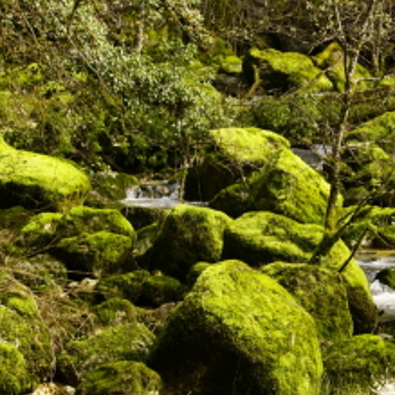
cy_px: 172
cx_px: 337
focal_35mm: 93
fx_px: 1201
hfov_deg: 18.4
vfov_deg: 18.7
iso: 320
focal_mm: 40
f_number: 9
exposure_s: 1/100
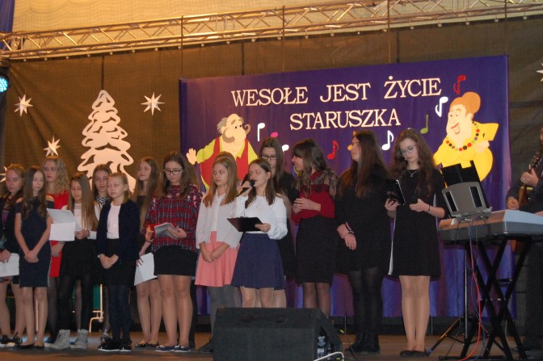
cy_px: 203
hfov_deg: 27.0
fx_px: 1130
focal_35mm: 75
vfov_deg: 18.1
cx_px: 267
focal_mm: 42
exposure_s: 1/60
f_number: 5.3
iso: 1250
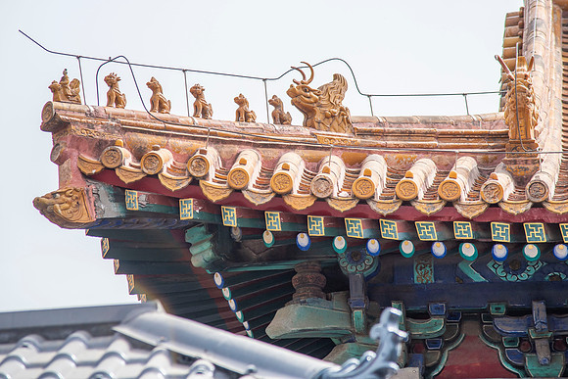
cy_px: 127
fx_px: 2511
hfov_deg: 12.9
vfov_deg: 8.6
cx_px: 276
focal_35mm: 159
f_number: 4.5
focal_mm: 120
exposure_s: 1/1250
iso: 100
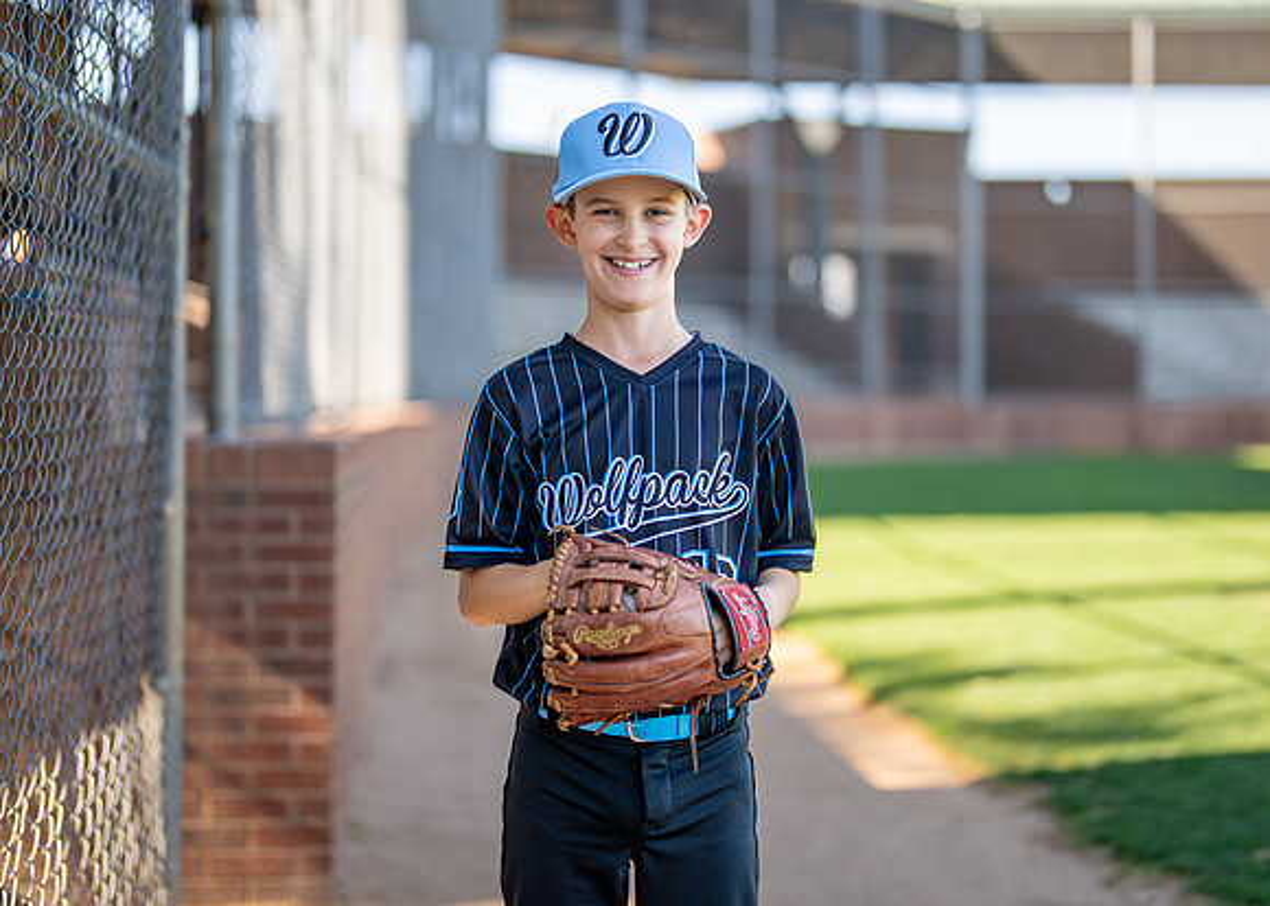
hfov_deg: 32.8
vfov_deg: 23.7
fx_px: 2158
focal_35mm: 60
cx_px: 657
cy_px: 393
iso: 125
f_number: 1.2
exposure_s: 1/2000
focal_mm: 50
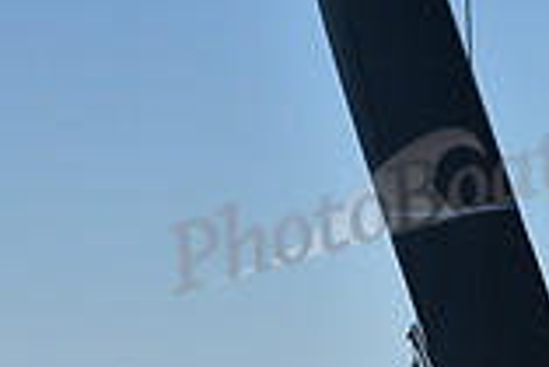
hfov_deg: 7.8
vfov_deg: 5.3
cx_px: 846
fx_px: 3938
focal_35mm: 258
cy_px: 334
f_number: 6.3
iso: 200
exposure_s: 1/800
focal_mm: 70
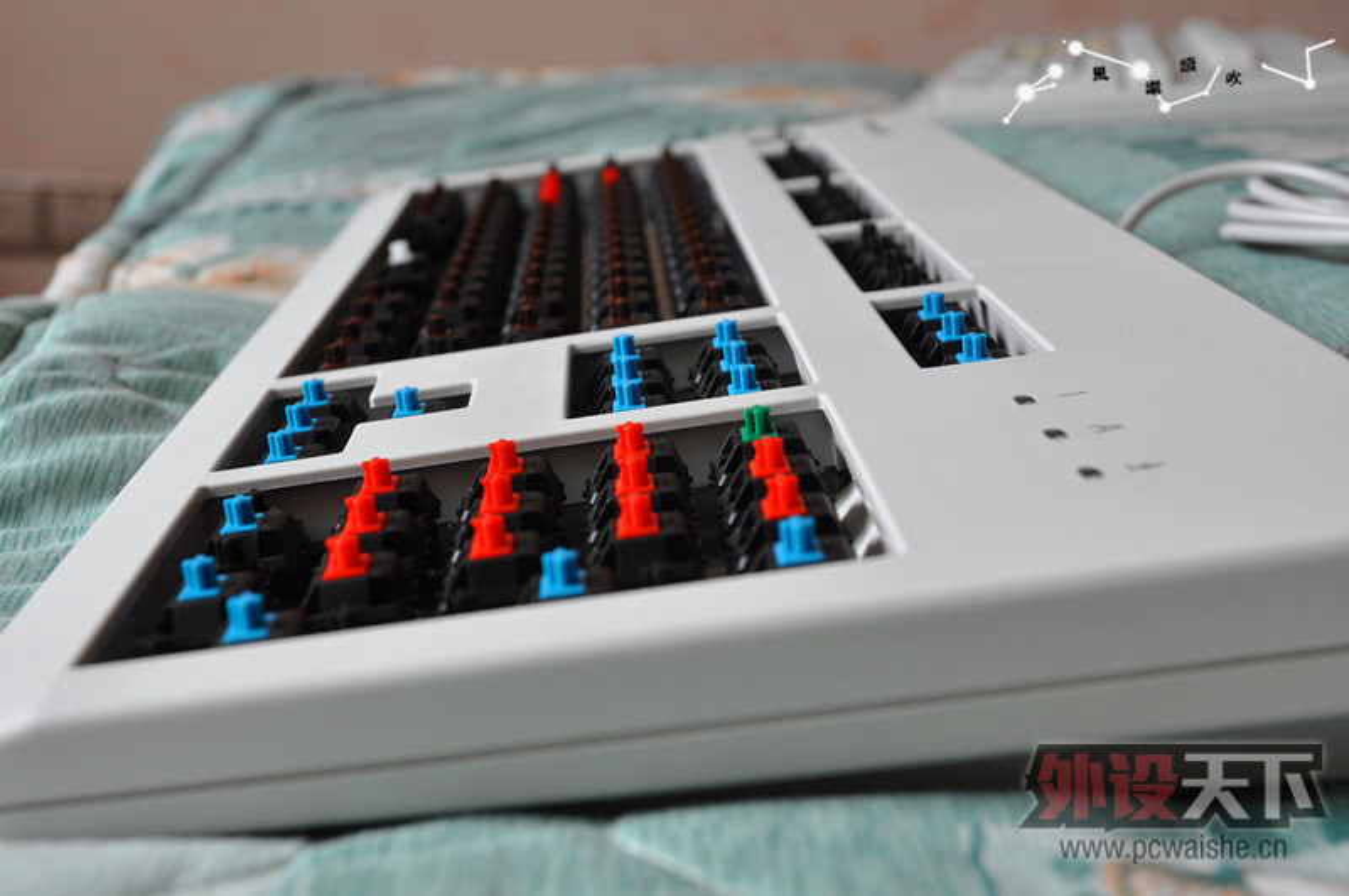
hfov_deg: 35.1
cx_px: 674
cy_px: 448
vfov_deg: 23.7
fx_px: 2133
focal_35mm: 57
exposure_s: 1/100
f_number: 8
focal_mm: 38
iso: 800
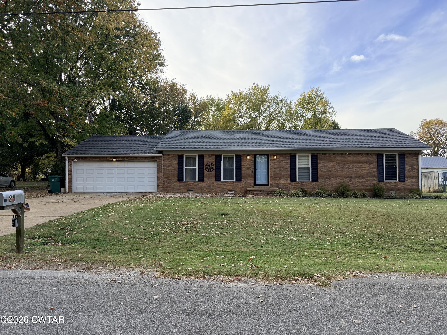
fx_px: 310
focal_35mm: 24
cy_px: 168
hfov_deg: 71.6
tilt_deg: +3.0
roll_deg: +0.1
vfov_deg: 56.8
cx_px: 224
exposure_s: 1/1585
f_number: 1.78
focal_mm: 6.76
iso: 100
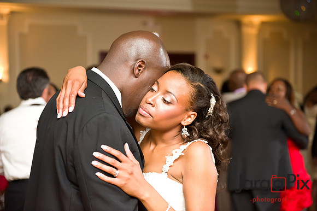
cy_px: 106
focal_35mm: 70
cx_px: 158
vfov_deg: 19.4
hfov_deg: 28.9
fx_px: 616
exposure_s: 1/125
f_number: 3.2
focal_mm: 70
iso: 3200
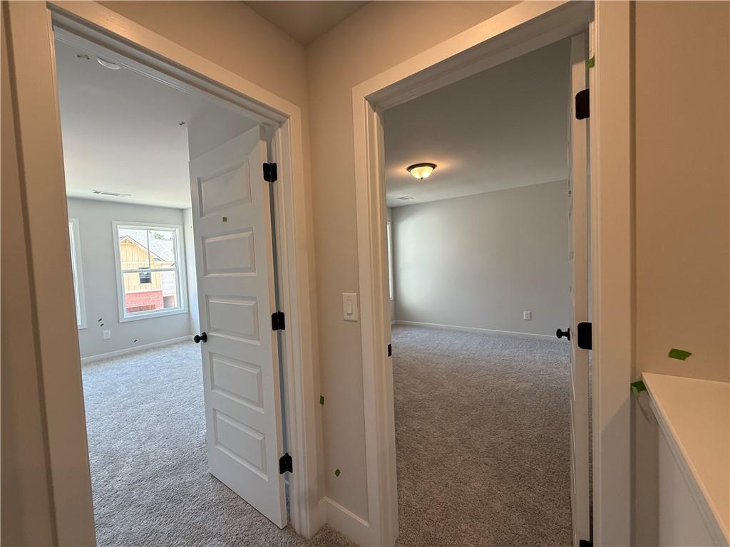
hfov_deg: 102.1
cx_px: 365
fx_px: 295
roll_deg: +2.1
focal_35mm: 14
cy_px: 274
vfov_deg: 85.7
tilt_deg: -2.5
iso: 160
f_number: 2.2
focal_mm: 2.22
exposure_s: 1/120
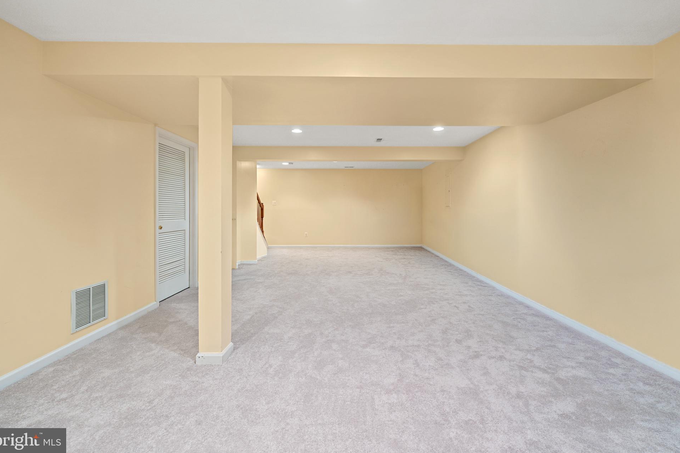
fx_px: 283
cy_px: 211
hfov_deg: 100.4
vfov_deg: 77.2
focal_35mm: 15
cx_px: 352
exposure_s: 1/3
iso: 100
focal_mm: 14
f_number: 5
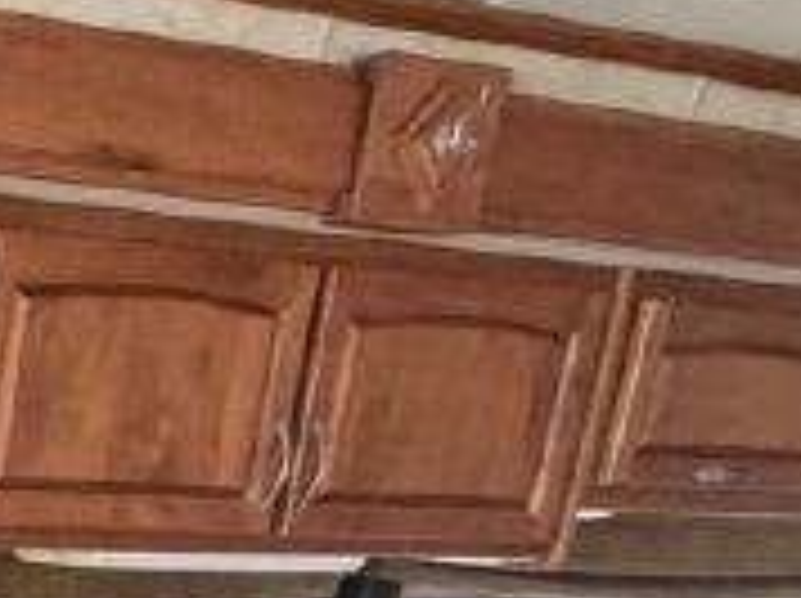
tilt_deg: -13.2
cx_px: -603
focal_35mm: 63
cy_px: 854
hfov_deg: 21.5
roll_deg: -2.2
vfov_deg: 20.4
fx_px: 1456
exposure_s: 1/73
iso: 320
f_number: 2.2
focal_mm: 2.22
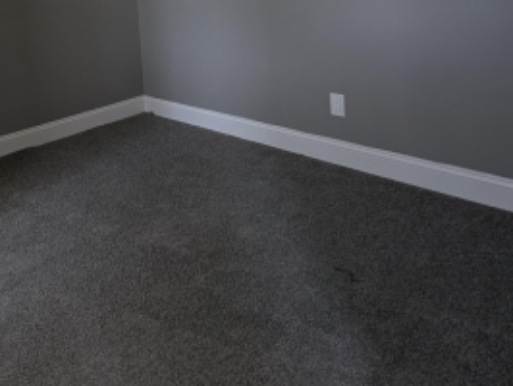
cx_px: 122
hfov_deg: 56.6
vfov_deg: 41.4
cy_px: 10
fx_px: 445
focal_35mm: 30
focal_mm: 2.23
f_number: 1.95
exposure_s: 1/45
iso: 40
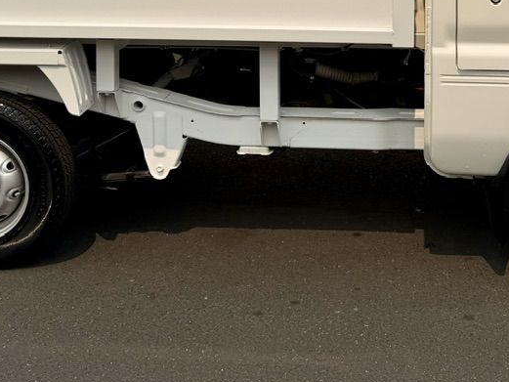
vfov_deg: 23.2
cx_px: 330
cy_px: -44
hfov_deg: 32.5
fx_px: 868
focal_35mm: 59
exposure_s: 1/9091
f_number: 1.78
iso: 80
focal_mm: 6.76
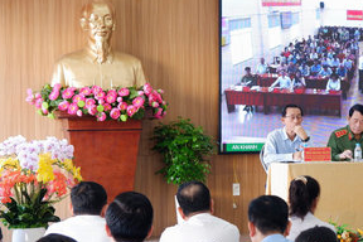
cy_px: 140
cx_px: 331
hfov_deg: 22.1
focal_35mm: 90
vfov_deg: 15.2
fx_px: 907
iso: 640
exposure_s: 1/50
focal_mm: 32.5
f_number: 4
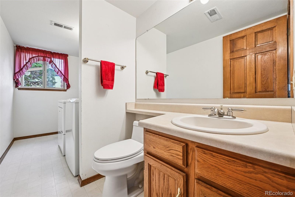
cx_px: 148
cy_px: 98
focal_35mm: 15
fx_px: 123
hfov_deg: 100.4
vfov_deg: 77.3
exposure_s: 1/6
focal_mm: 15
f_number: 11
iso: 800
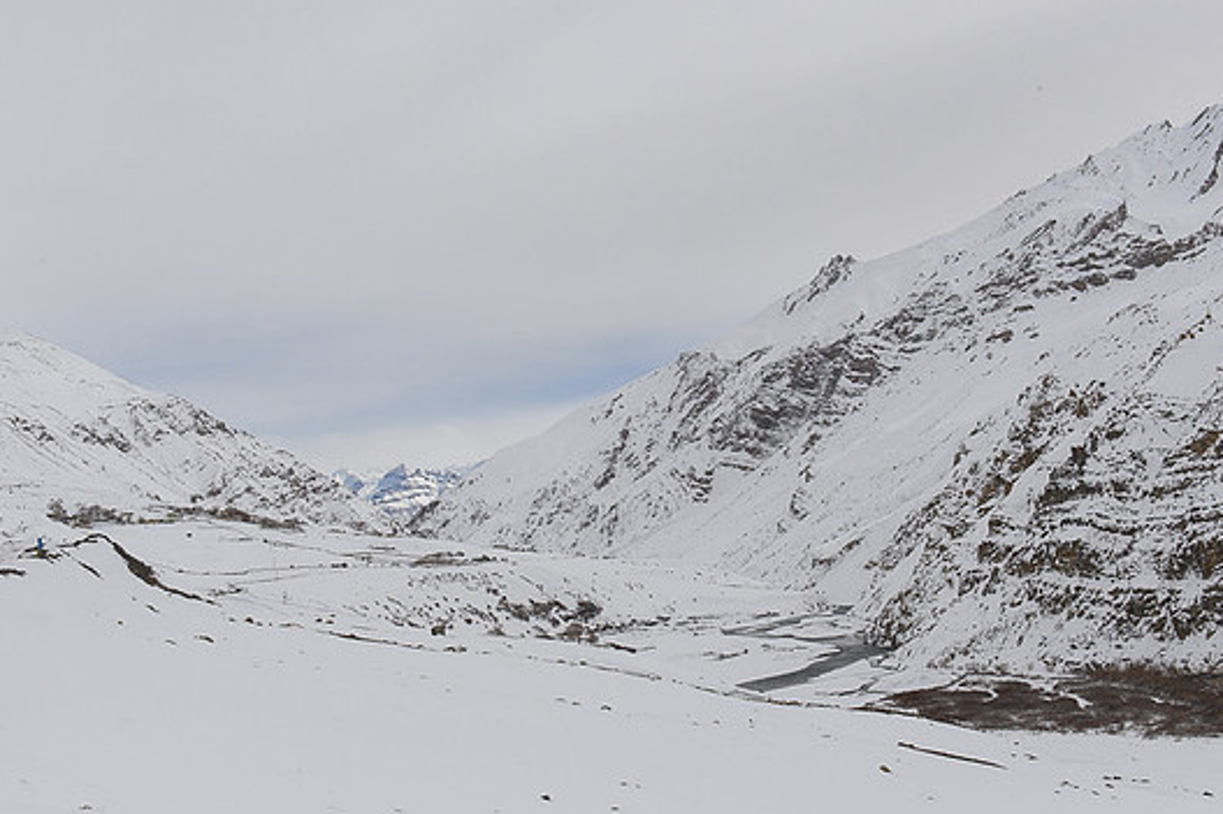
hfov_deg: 44.5
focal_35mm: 44
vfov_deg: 30.5
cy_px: 417
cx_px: 610
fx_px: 1494
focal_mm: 40
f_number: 14
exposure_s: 1/2000
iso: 640
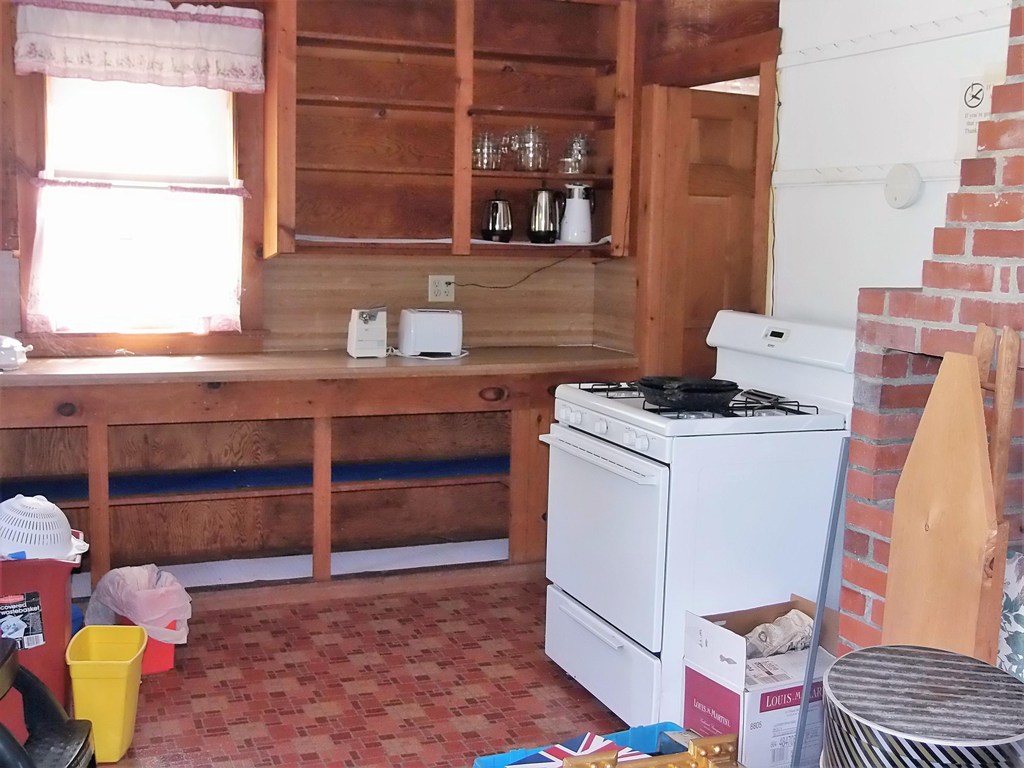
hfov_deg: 45.8
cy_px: 384
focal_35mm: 41
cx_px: 512
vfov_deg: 35.1
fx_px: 1213
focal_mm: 7.2
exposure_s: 1/30
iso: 200
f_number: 3.6
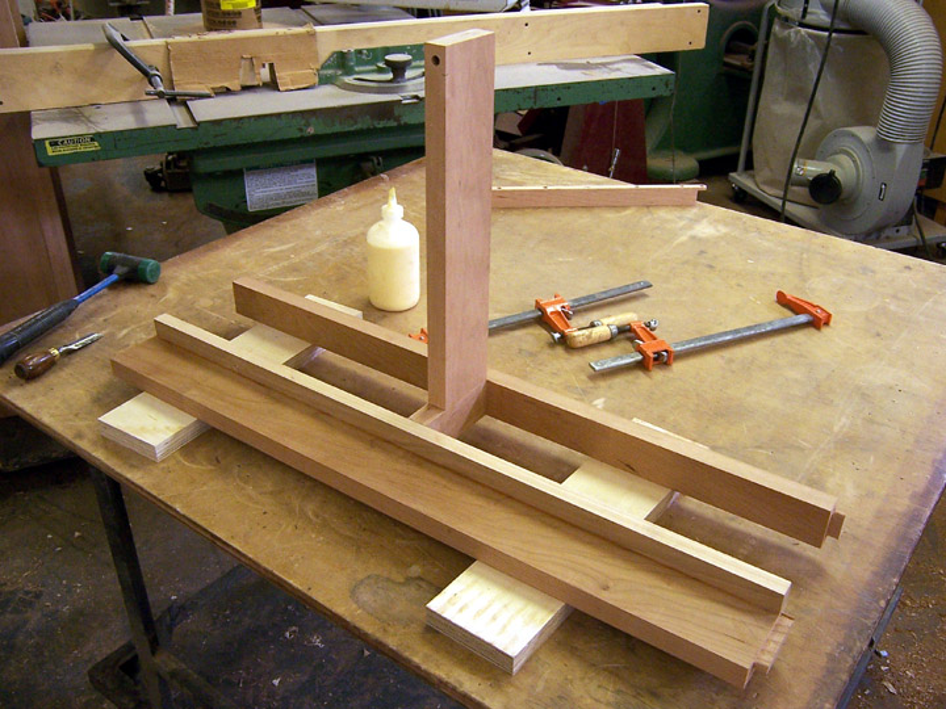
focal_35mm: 33
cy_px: 354
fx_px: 902
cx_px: 473
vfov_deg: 42.9
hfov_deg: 55.4
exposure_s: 1/20
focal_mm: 5.5
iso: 140
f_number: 3.4
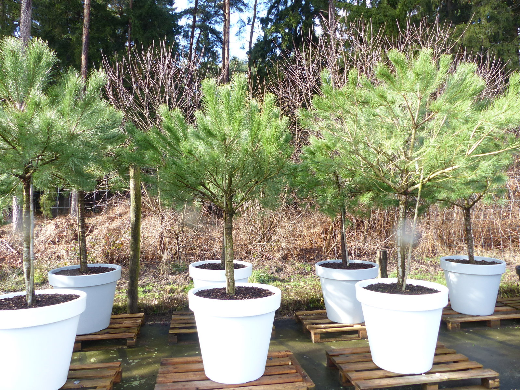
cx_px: 260
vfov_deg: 54.9
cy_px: 195
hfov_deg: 69.4
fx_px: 376
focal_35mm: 25
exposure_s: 1/100
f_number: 3.5
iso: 100
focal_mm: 4.5
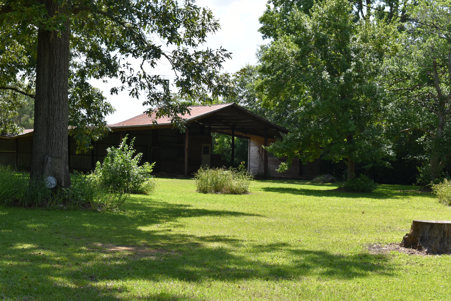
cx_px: 226
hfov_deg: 31.9
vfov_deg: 21.6
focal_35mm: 63
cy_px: 150
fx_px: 789
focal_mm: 42
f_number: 8
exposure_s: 1/320
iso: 200
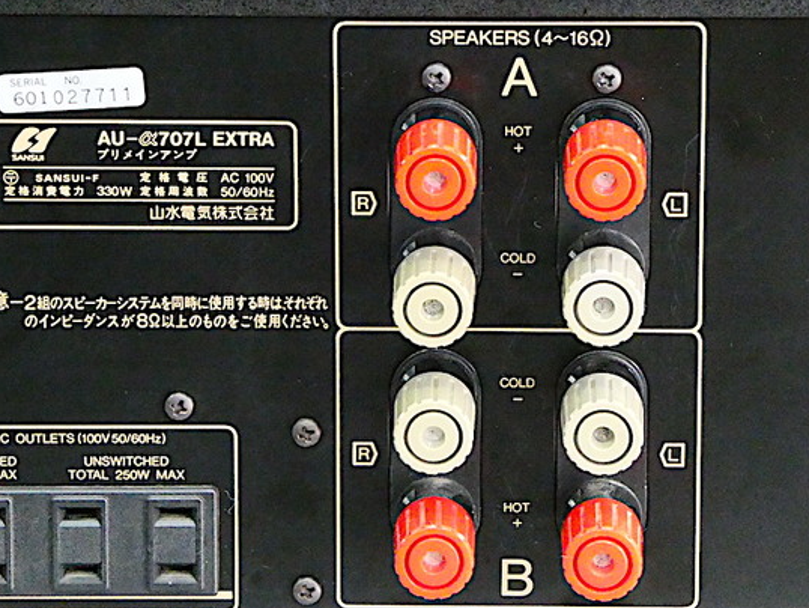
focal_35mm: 255
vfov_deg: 5.8
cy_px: 245
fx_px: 5962
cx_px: 379
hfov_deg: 7.8
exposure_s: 1/20
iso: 1600
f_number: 5.6
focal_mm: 25.6
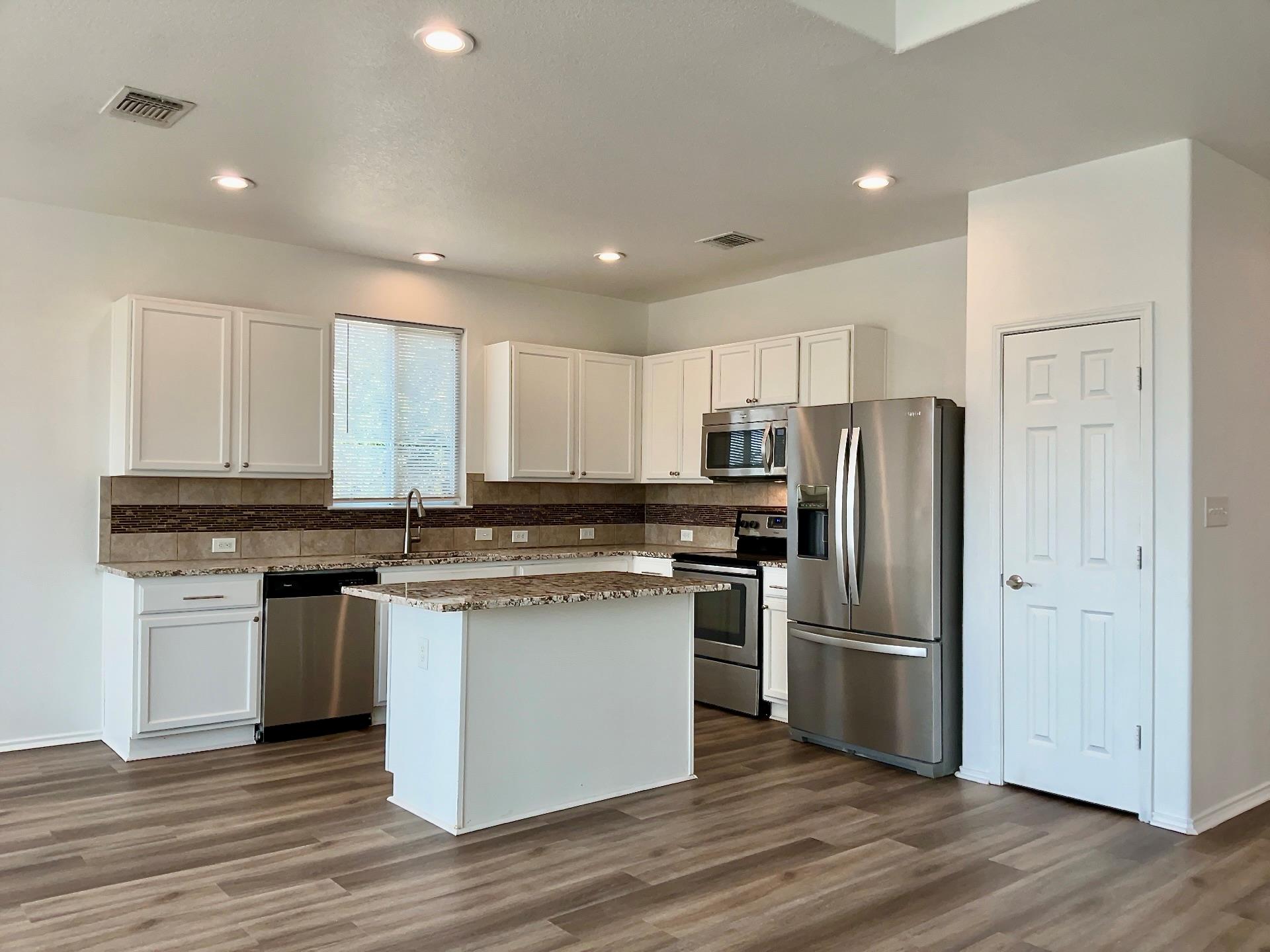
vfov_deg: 51.4
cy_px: 476
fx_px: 991
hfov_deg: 65.3
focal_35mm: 27
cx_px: 635
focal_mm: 3
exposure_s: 1/100
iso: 32
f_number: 1.8
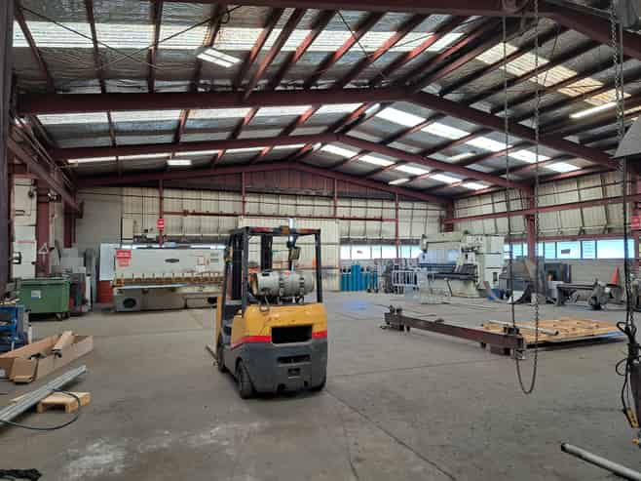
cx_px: 320
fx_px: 444
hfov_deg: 71.6
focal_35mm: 24
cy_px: 240
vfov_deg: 56.8
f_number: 1.8
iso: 50
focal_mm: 5.23
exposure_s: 1/50
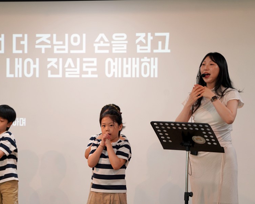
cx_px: 103
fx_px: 1706
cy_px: 102
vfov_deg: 6.8
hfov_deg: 8.5
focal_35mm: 226
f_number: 4
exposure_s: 1/250
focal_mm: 200
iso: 800
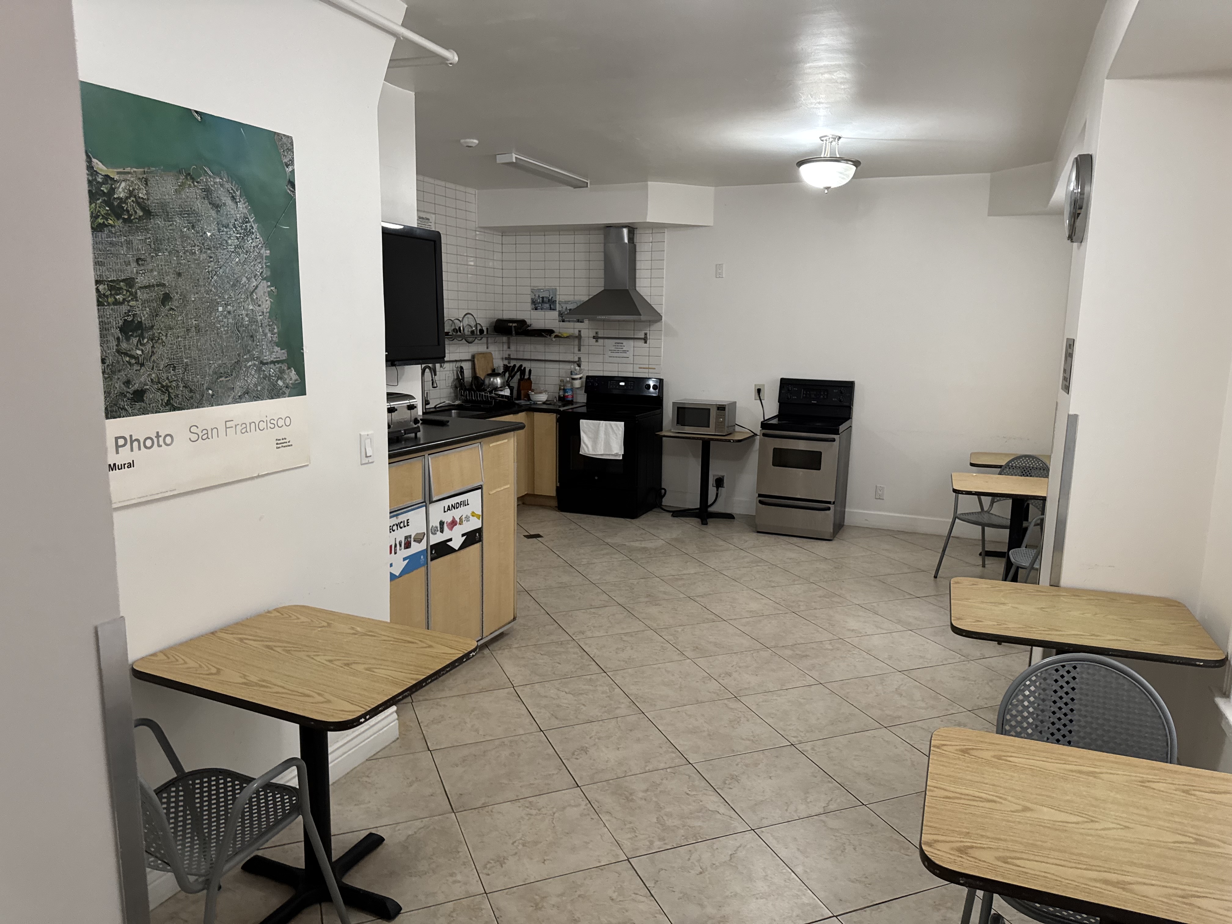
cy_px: 462
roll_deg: -1.3
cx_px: 616
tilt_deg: -8.3
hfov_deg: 71.6
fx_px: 854
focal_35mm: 24
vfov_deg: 56.8
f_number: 1.78
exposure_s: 1/60
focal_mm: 6.76
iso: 400
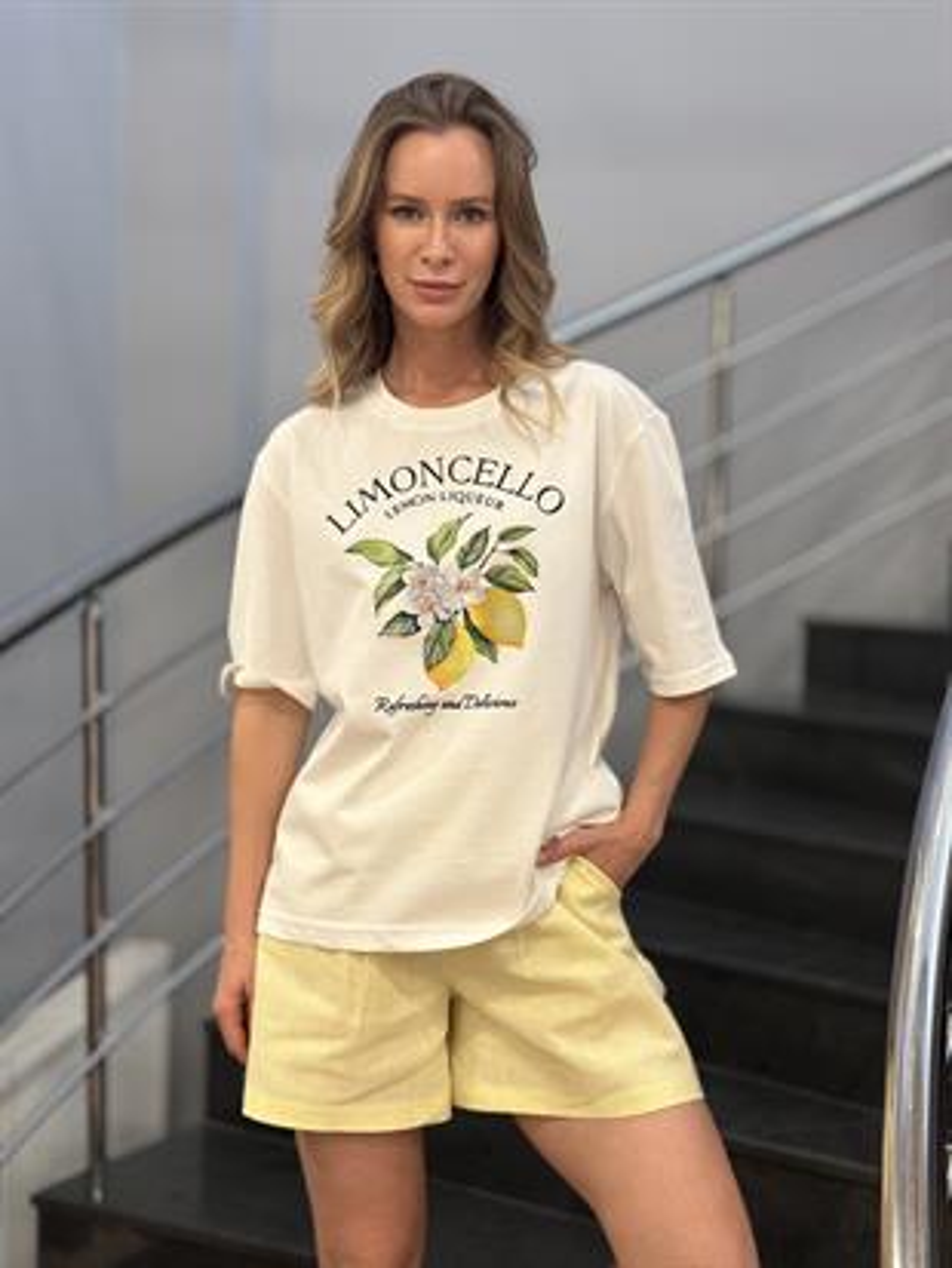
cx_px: 476
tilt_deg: -2.3
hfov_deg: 30.3
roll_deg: -2.1
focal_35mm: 48
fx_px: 1759
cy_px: 634
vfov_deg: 39.6
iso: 80
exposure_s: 1/50
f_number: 1.78
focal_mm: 6.86
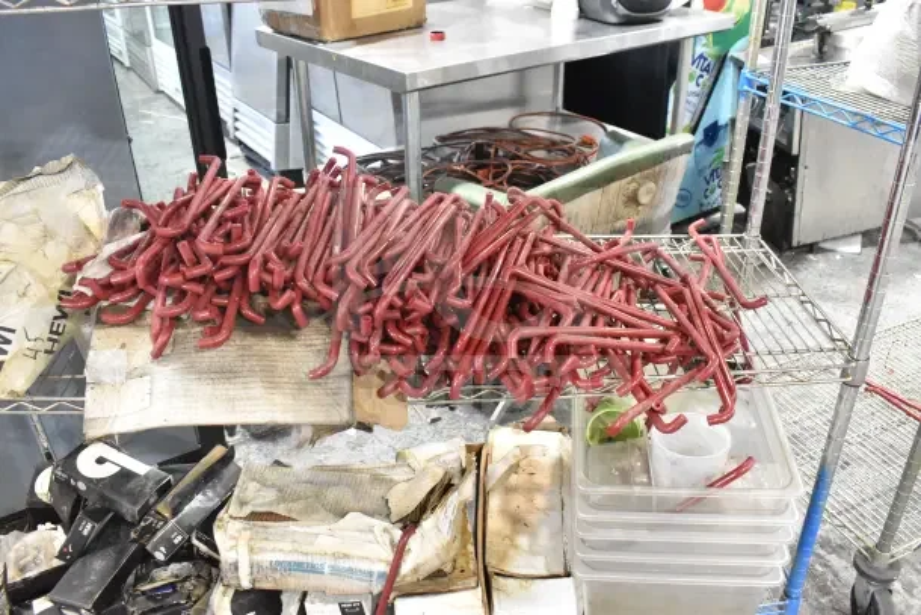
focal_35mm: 30
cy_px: 308
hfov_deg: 61.9
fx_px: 768
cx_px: 460
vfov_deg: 43.6
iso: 6400
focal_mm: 20
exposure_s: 1/160
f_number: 6.3
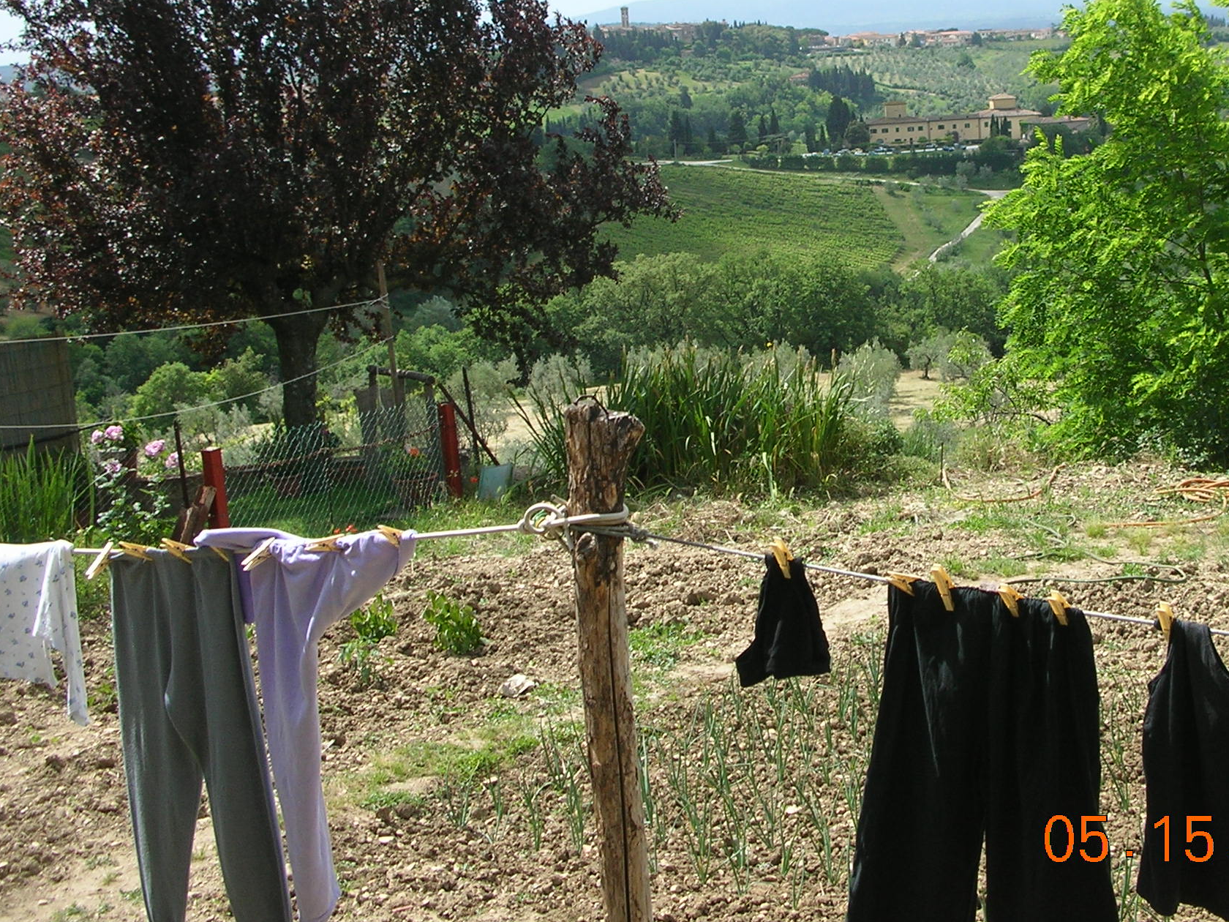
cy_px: 276
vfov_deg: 26.8
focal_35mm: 54
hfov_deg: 35.3
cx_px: 770
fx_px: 1917
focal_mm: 5.8
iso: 50
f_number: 8.5
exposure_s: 1/68.4
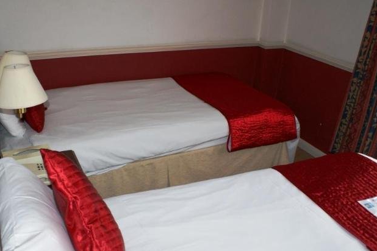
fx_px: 366
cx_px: 174
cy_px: 143
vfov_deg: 37.8
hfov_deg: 54.4
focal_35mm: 35
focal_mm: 18
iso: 400
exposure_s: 1/60
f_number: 5.6
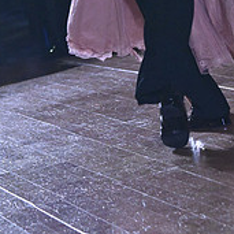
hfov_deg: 5.1
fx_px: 2646
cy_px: -71
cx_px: 69
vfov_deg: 5.0
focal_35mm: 346
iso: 4000
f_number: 5.6
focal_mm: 120
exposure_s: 1/400
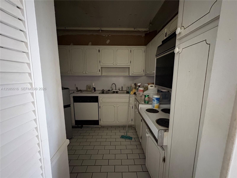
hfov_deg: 102.1
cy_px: 89
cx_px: 118
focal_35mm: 14
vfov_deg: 85.7
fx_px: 96
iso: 1600
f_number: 2.2
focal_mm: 2.22
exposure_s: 1/24
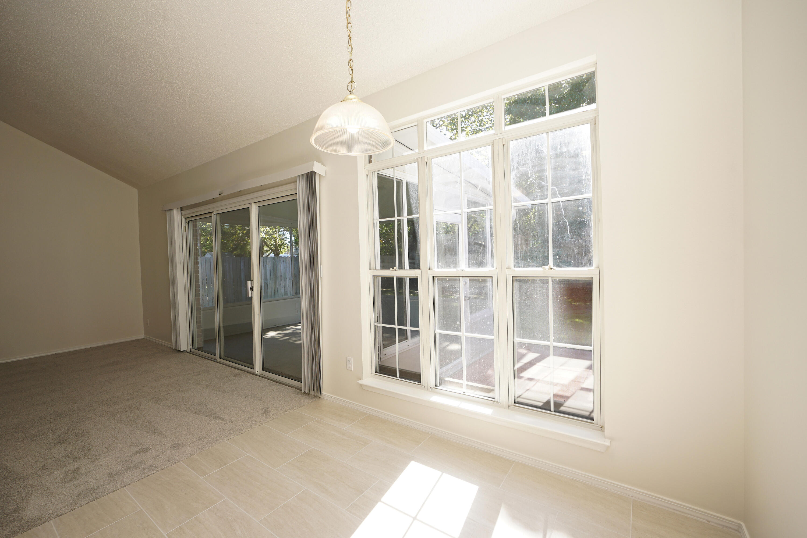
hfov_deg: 100.4
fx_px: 336
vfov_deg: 77.3
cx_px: 404
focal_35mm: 15
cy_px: 269
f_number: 4
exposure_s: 1/60
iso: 100
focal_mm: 10
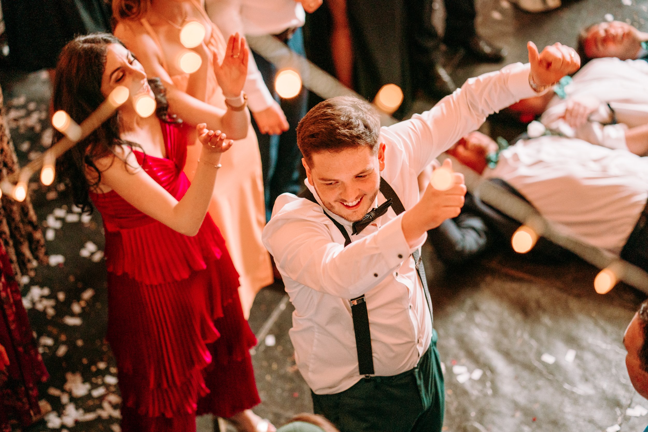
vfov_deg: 16.1
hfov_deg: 23.9
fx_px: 1530
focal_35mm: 85
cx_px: 324
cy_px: 216
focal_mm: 85
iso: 3200
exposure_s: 1/250
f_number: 2.2
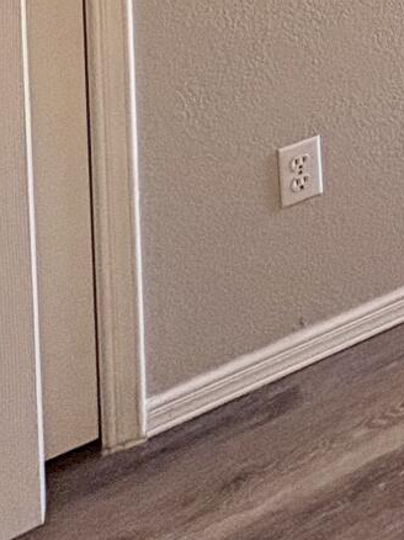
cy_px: -445
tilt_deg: -1.6
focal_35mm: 64
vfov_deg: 20.6
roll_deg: +0.1
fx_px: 997
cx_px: 783
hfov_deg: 17.3
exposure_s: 1/60
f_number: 2.2
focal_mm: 2.22
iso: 200
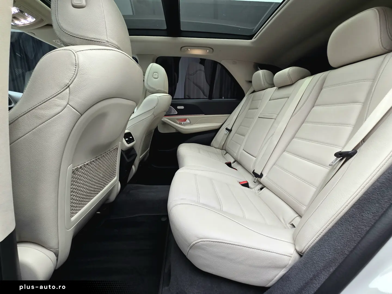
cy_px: 147
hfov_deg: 106.2
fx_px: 147
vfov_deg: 89.9
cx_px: 196
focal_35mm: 13
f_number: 2.2
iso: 125
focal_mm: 2.2
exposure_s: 1/50.3
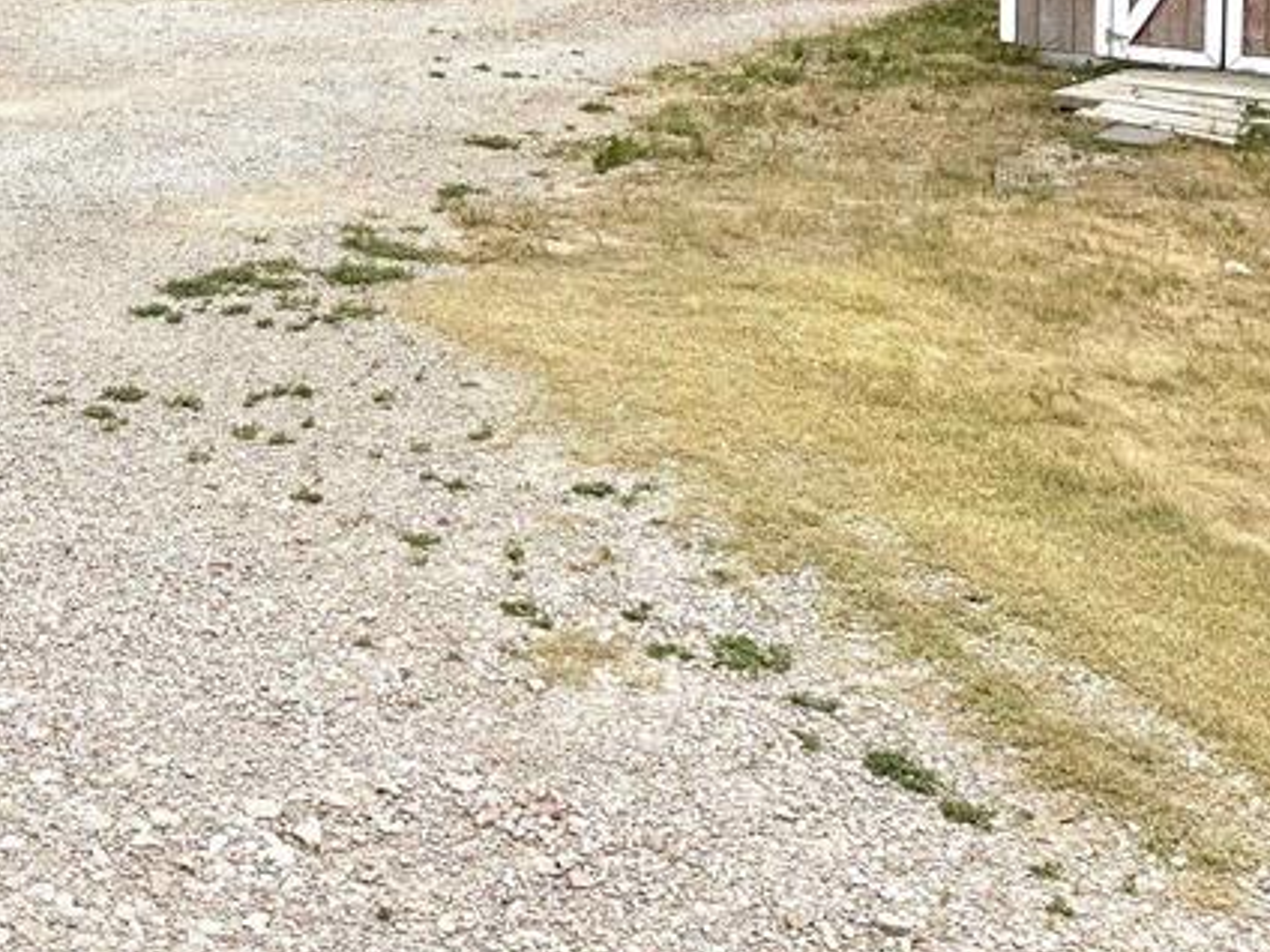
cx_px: 371
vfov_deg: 23.3
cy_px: -156
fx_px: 2128
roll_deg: +0.1
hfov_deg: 32.8
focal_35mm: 58
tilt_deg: -0.2
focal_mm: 6.76
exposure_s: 1/4673
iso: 80
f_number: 1.78
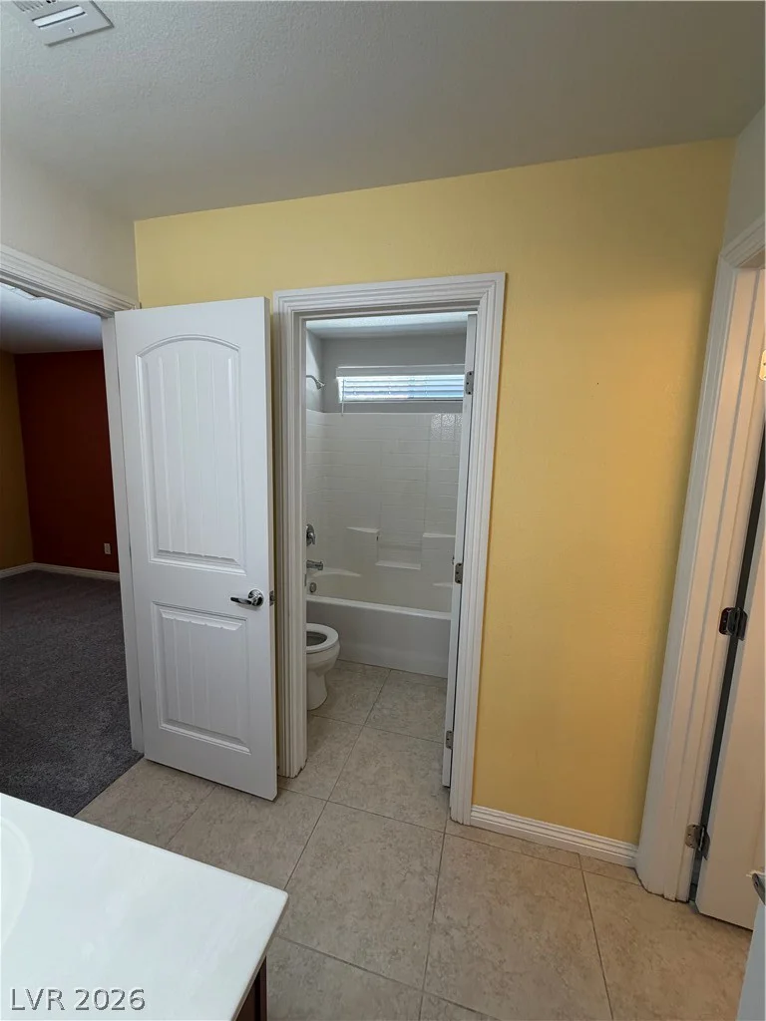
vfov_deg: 102.1
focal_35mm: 14
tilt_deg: -8.1
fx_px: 413
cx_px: 383
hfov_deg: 85.7
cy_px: 510
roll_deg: -1.3
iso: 250
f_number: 2.2
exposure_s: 1/120
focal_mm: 2.22
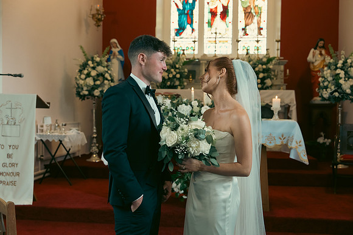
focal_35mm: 45
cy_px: 118
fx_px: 441
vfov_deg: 29.9
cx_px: 176
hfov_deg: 43.6
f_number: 3.5
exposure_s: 1/200
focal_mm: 45
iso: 2500
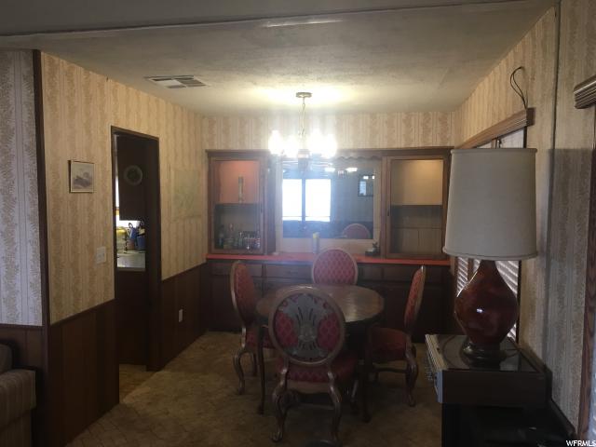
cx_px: 298
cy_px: 224
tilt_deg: -4.4
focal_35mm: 29
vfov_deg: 48.2
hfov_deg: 61.7
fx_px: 499
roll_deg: -0.9
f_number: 2.2
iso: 64
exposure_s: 1/30
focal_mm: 4.15
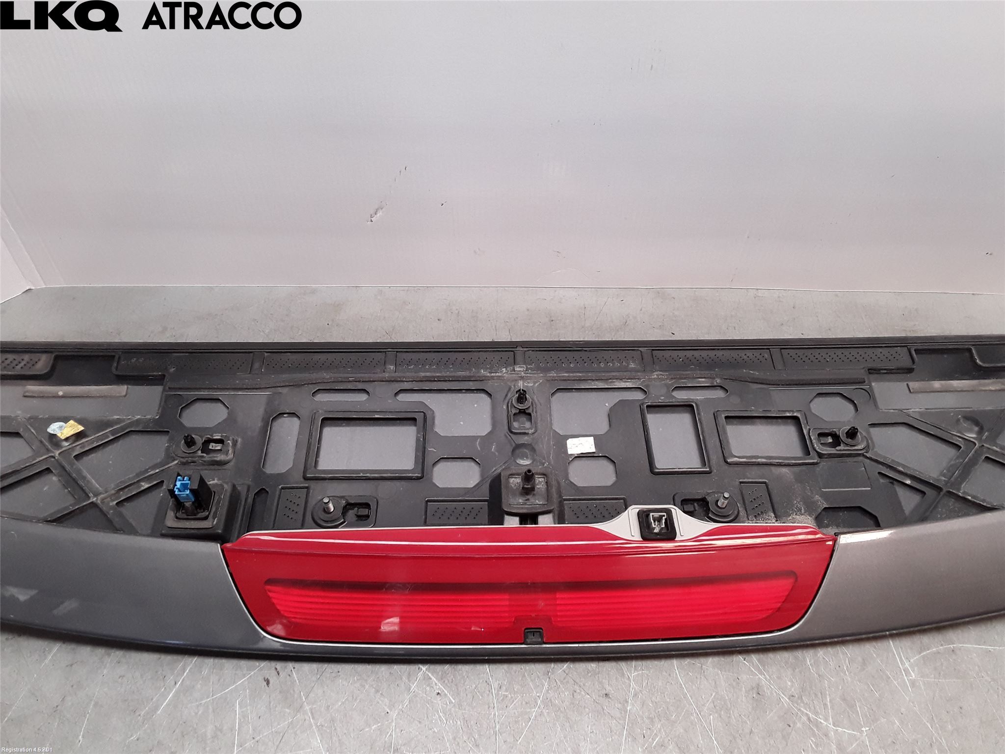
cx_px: 502
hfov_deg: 63.4
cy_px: 377
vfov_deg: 49.7
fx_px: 813
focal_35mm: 28
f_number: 1.9
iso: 64
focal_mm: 2.91
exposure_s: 1/100
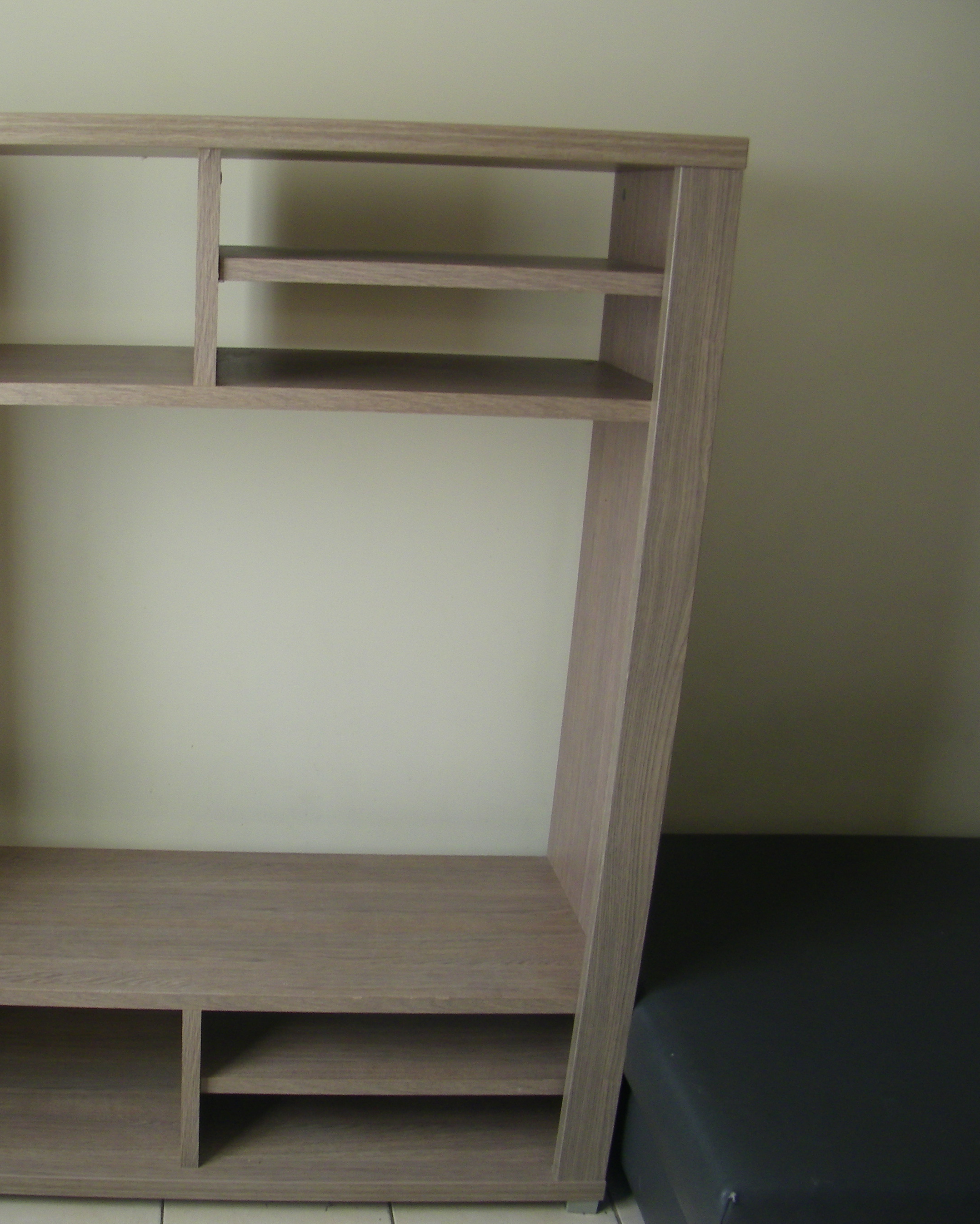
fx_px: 1341
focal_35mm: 37
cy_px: 603
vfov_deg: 49.1
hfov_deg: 38.3
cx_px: 165
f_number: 3.5
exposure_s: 1/30
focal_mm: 5
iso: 80
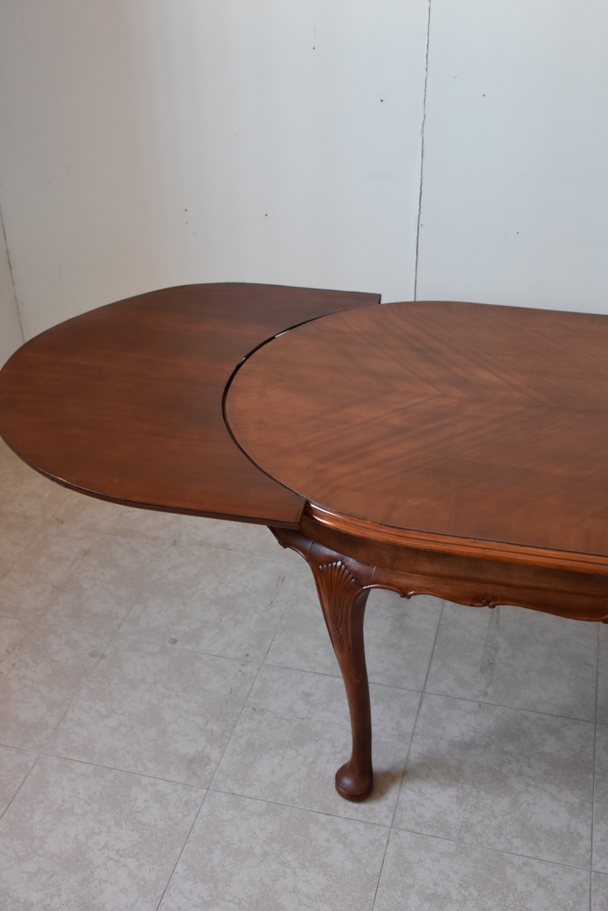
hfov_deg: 34.6
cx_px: 282
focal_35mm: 39
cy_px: 474
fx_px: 977
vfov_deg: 50.0
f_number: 4.5
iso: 800
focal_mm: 23
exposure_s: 1/80
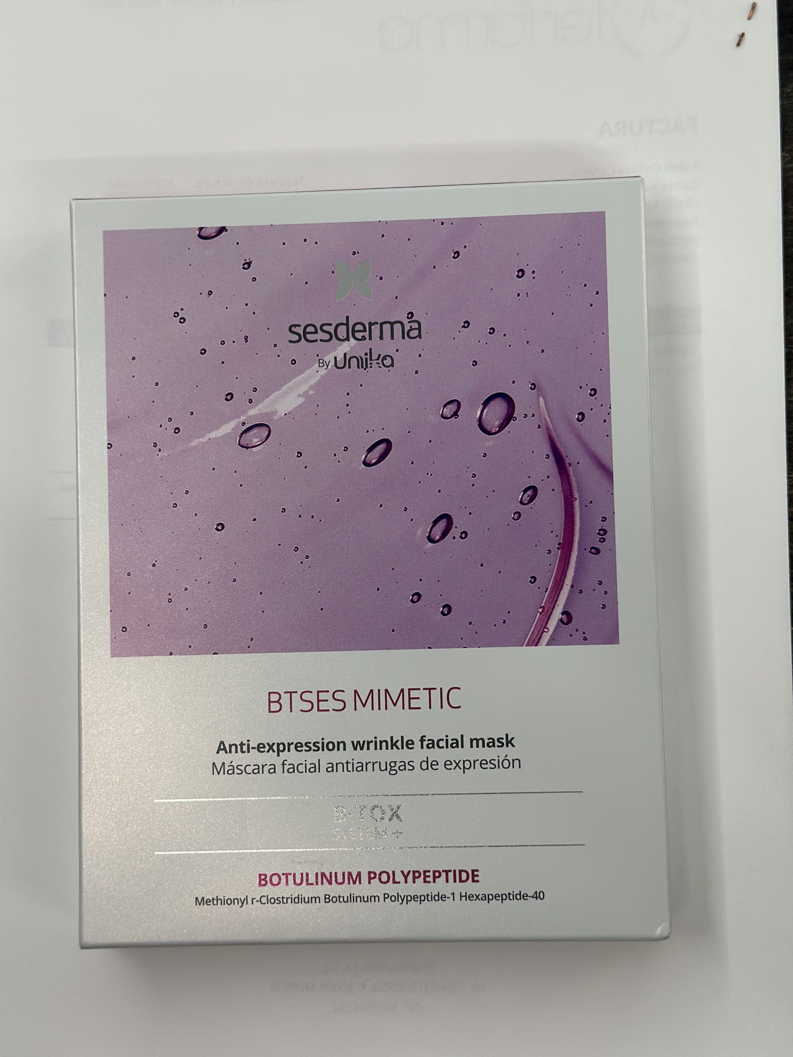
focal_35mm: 48
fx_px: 1466
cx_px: 396
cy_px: 528
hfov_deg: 30.3
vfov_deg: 39.7
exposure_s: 1/113
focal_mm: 6.86
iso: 125
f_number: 1.78
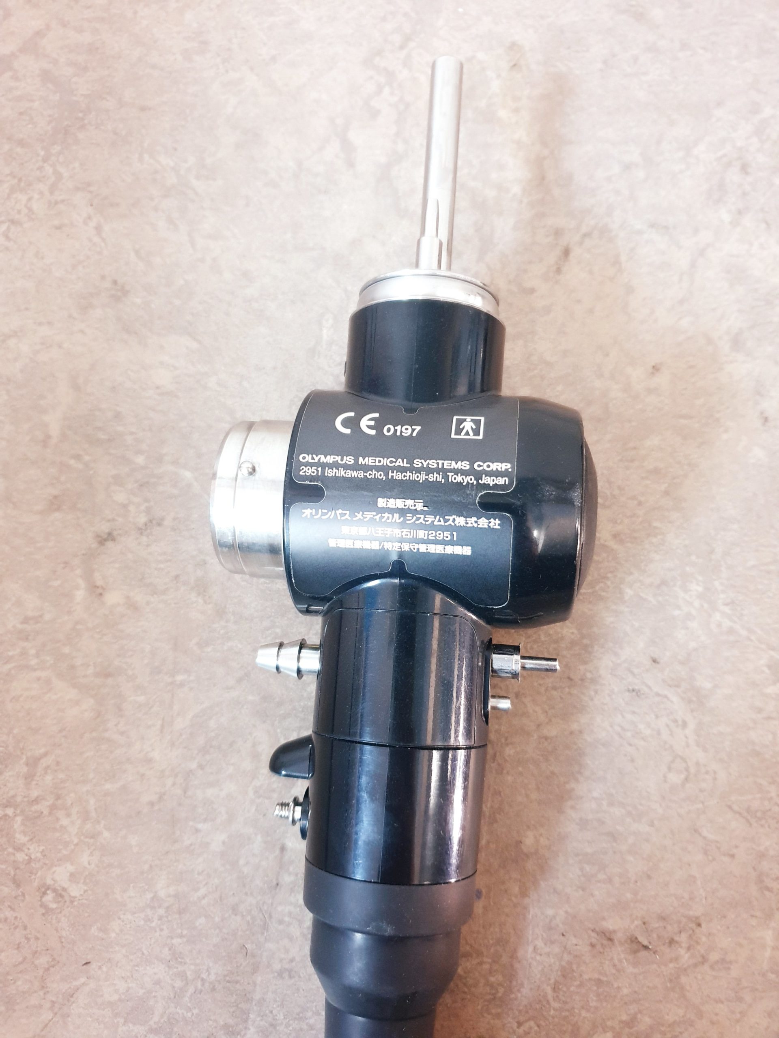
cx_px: 390
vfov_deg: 67.3
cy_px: 519
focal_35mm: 26
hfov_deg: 53.1
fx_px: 780
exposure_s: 1/33
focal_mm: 4.3
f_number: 1.5
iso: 320
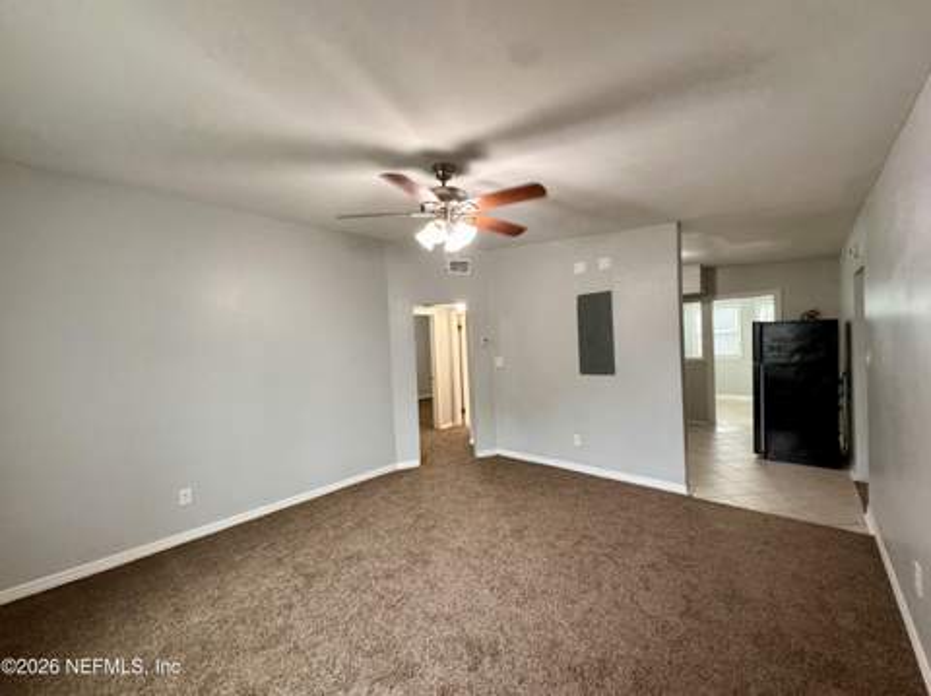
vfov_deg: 85.6
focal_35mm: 14
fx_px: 376
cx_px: 466
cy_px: 348
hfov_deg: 102.1
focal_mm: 2.22
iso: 320
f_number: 2.2
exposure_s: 1/60
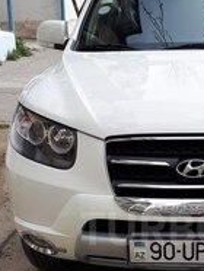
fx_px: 564
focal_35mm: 72
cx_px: 192
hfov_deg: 20.0
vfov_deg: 26.3
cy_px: 229
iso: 40
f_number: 1.9
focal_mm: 3.6
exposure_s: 1/737
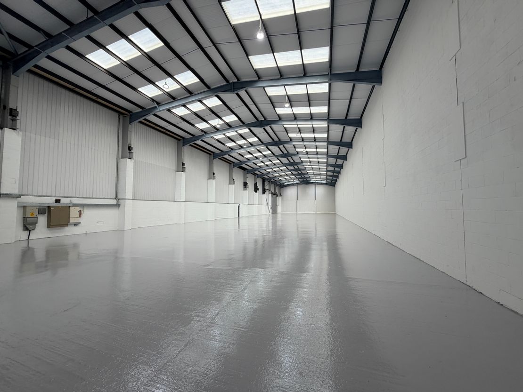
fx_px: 212
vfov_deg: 85.7
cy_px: 196
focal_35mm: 14
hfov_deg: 102.1
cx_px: 262
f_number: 2.2
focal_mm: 2.22
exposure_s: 1/220
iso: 40
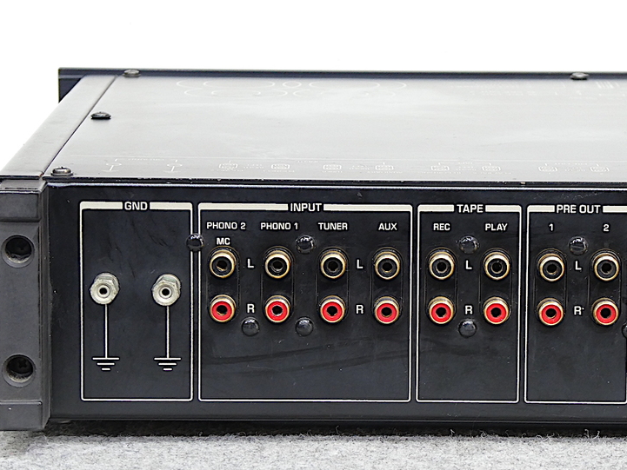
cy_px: 284
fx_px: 2989
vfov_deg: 9.0
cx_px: 371
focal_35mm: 165
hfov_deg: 12.0
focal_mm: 22.3
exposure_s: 1/3.2
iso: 200
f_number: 5.2
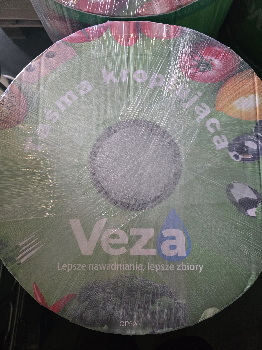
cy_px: 175
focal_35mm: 23
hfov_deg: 58.9
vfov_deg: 73.9
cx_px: 131
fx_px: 232
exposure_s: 1/100
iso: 1250
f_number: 1.7
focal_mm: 6.3
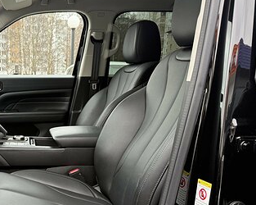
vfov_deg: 36.2
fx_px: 310
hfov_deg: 41.8
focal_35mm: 41
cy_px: 132
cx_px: 34
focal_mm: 6.76
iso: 125
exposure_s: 1/149
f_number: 1.78
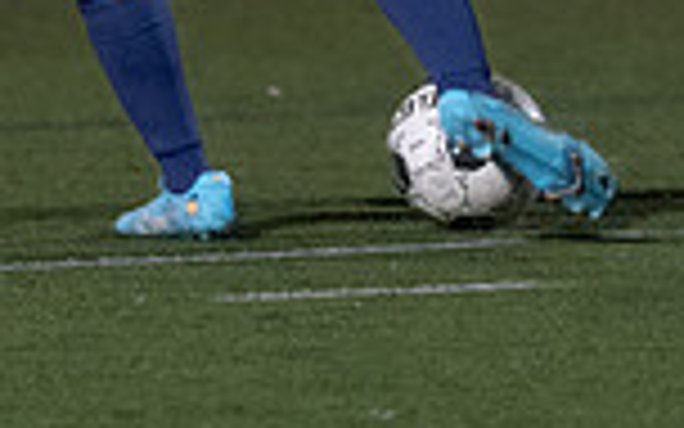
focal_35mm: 1380
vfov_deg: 1.0
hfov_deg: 1.5
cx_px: 426
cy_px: -473
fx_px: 25725
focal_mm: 200
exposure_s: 1/1000
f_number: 2.8
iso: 5000
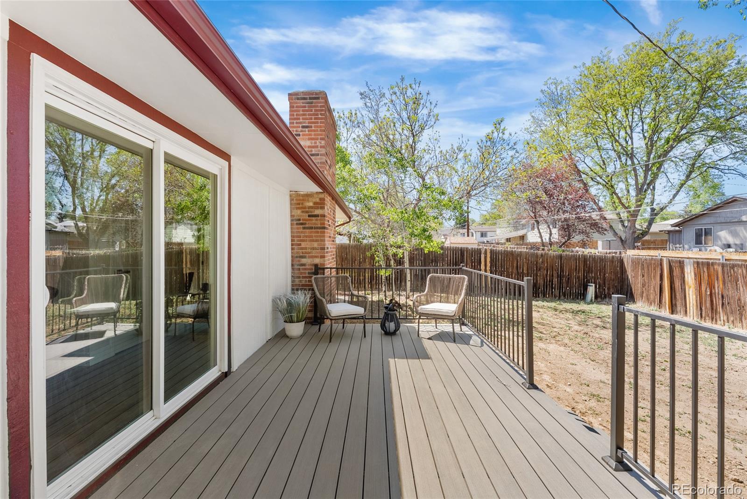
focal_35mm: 16
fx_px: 332
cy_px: 250
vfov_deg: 73.8
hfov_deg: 96.7
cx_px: 374
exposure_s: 1/50
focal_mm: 16
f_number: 8
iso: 200
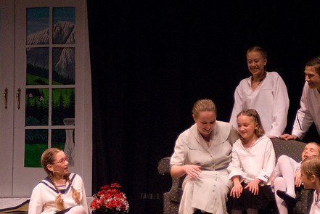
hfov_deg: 15.3
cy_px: 128
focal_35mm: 134
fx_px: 1192
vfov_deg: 10.3
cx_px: 210
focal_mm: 68
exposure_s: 1/250
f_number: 2.8
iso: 1600
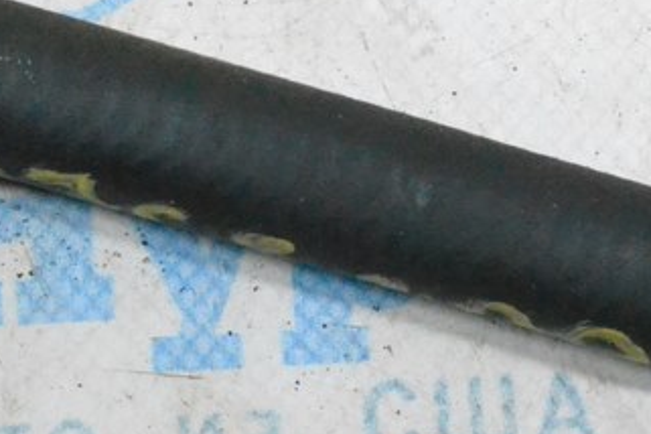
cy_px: 80
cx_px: 310
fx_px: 3110
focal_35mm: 172
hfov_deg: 11.9
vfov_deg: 8.0
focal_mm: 36
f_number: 10
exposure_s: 1/160
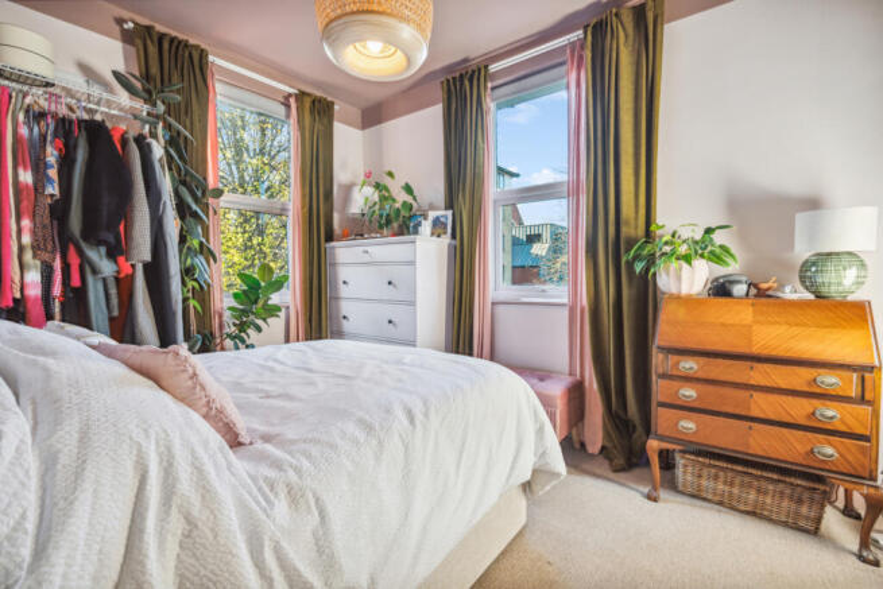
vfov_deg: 73.8
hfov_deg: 96.7
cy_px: 294
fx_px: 393
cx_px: 442
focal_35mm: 16
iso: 400
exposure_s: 1/40
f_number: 11
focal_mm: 16
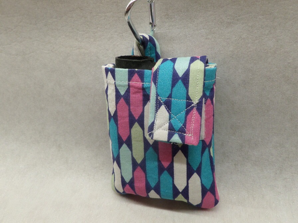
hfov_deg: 71.6
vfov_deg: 56.8
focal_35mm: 24
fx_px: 207
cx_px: 149
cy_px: 112
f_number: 3.1
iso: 100
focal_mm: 4.3
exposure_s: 1/30
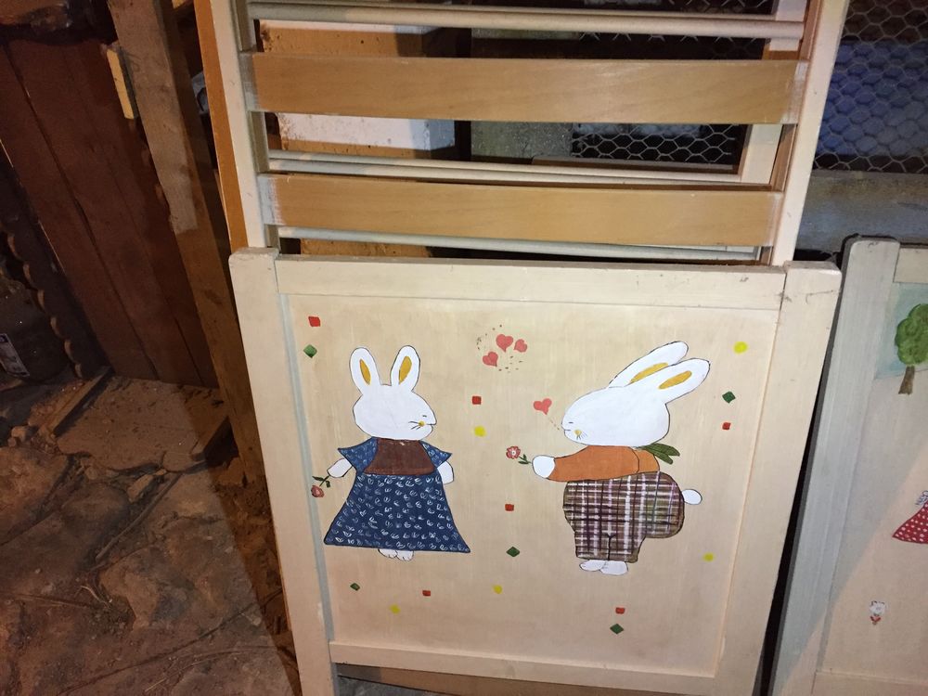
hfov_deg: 61.7
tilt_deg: -37.0
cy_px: 348
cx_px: 464
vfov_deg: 48.2
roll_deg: +2.0
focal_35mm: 29
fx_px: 777
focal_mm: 4.15
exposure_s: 1/25
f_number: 2.2
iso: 250
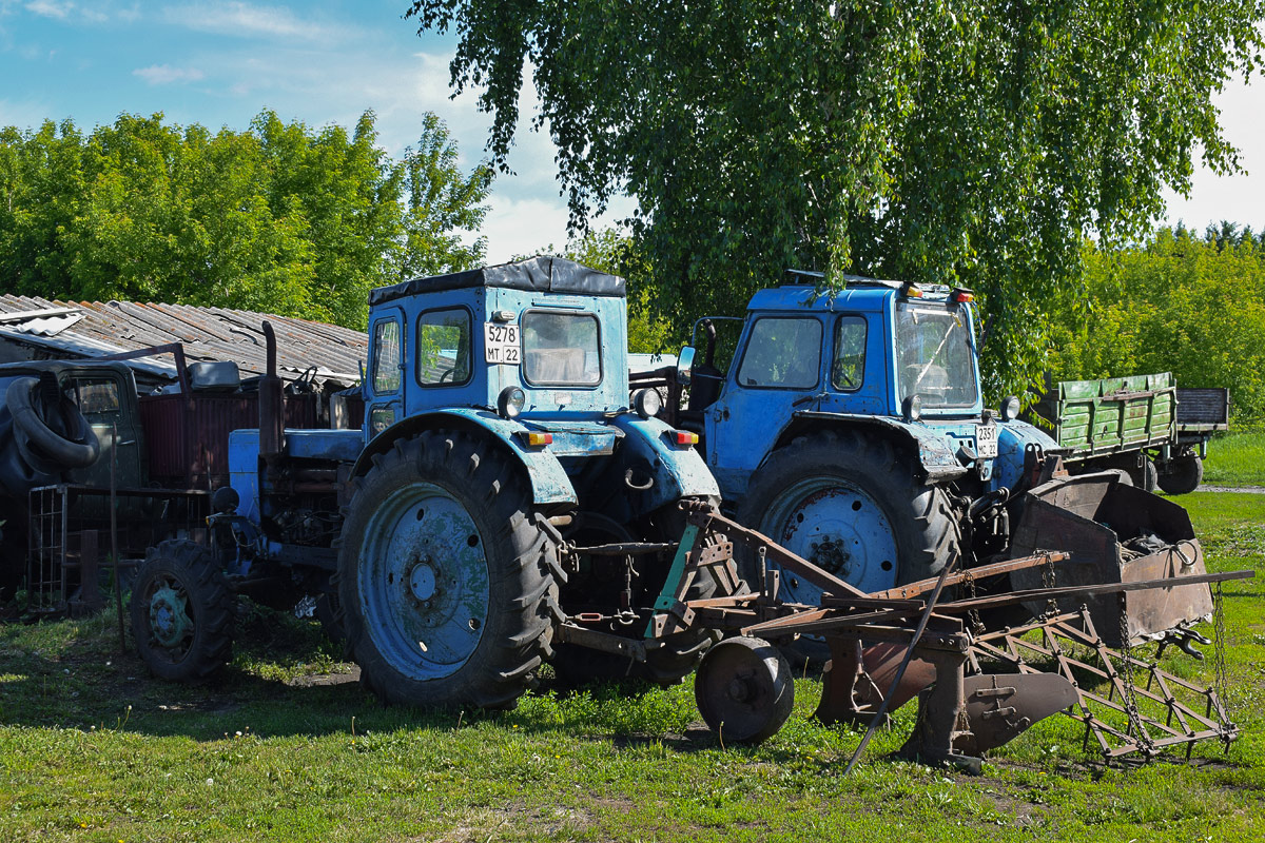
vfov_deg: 28.9
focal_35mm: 46
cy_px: 422
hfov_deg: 42.3
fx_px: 1634
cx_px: 632
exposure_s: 1/250
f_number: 8
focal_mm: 31
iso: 250
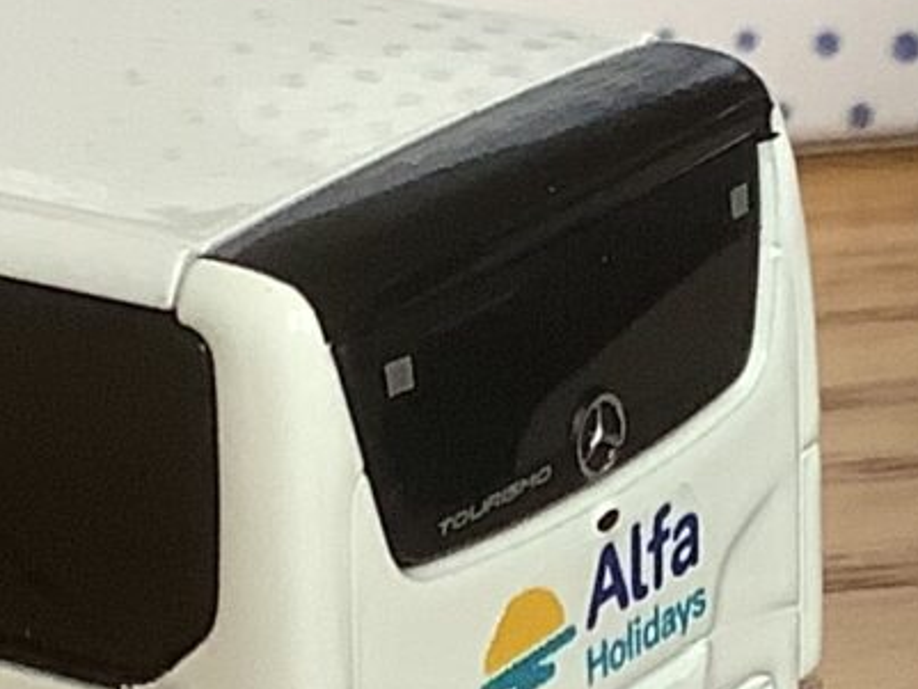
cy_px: 842
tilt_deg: -25.6
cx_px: 547
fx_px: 5252
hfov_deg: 10.0
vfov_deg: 7.4
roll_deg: +1.4
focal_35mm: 198
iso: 80
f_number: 2.4
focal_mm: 3.3
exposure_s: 1/50
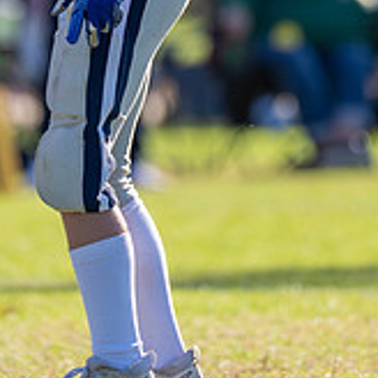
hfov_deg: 2.1
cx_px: 94
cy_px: -62
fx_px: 10551
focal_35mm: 854
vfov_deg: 2.1
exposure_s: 1/1250
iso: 100
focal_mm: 200
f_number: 2.8
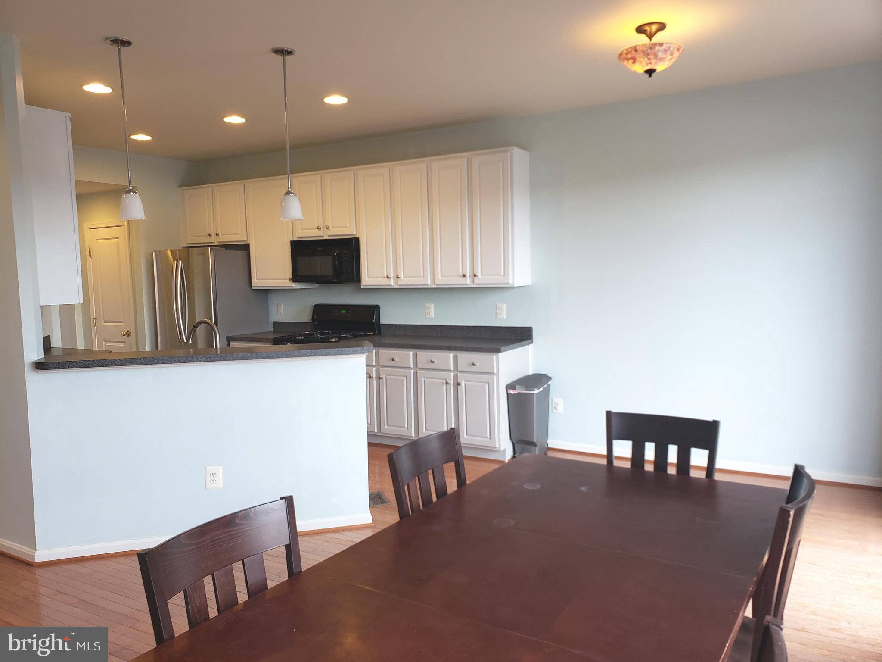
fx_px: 662
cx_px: 441
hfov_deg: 67.3
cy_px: 331
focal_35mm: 26
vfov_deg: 53.1
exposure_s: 1/60
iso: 160
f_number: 2.4
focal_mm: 4.3
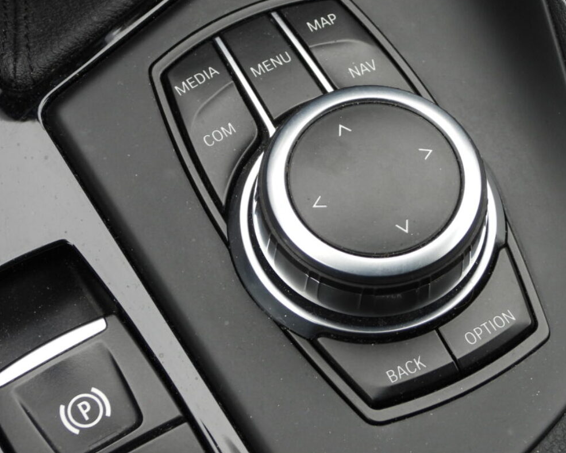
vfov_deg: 12.8
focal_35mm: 120
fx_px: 2010
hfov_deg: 16.0
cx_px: 322
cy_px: 161
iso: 100
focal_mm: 15.3
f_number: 3.5
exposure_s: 1/100
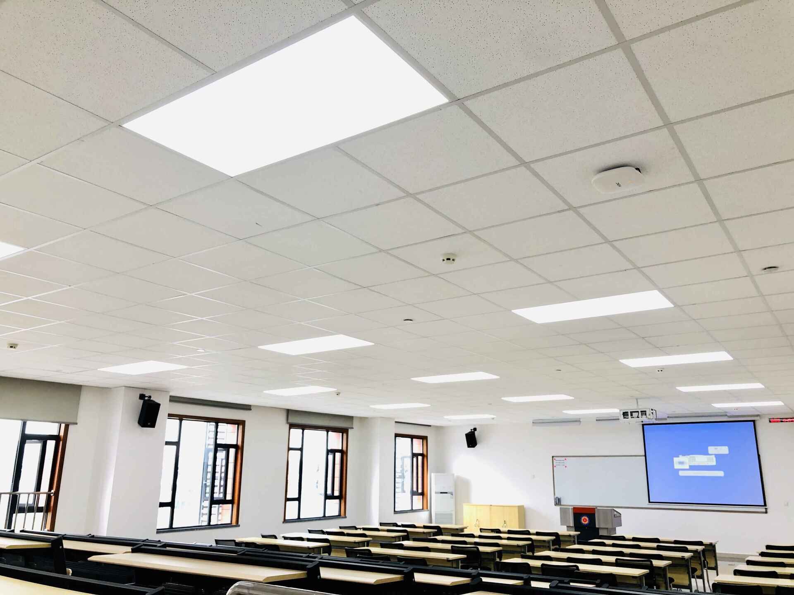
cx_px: 397
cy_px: 298
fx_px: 642
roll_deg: +1.0
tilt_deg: +15.0
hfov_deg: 63.4
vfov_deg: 49.7
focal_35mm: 28
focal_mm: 4
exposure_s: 1/50
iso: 32
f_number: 1.8
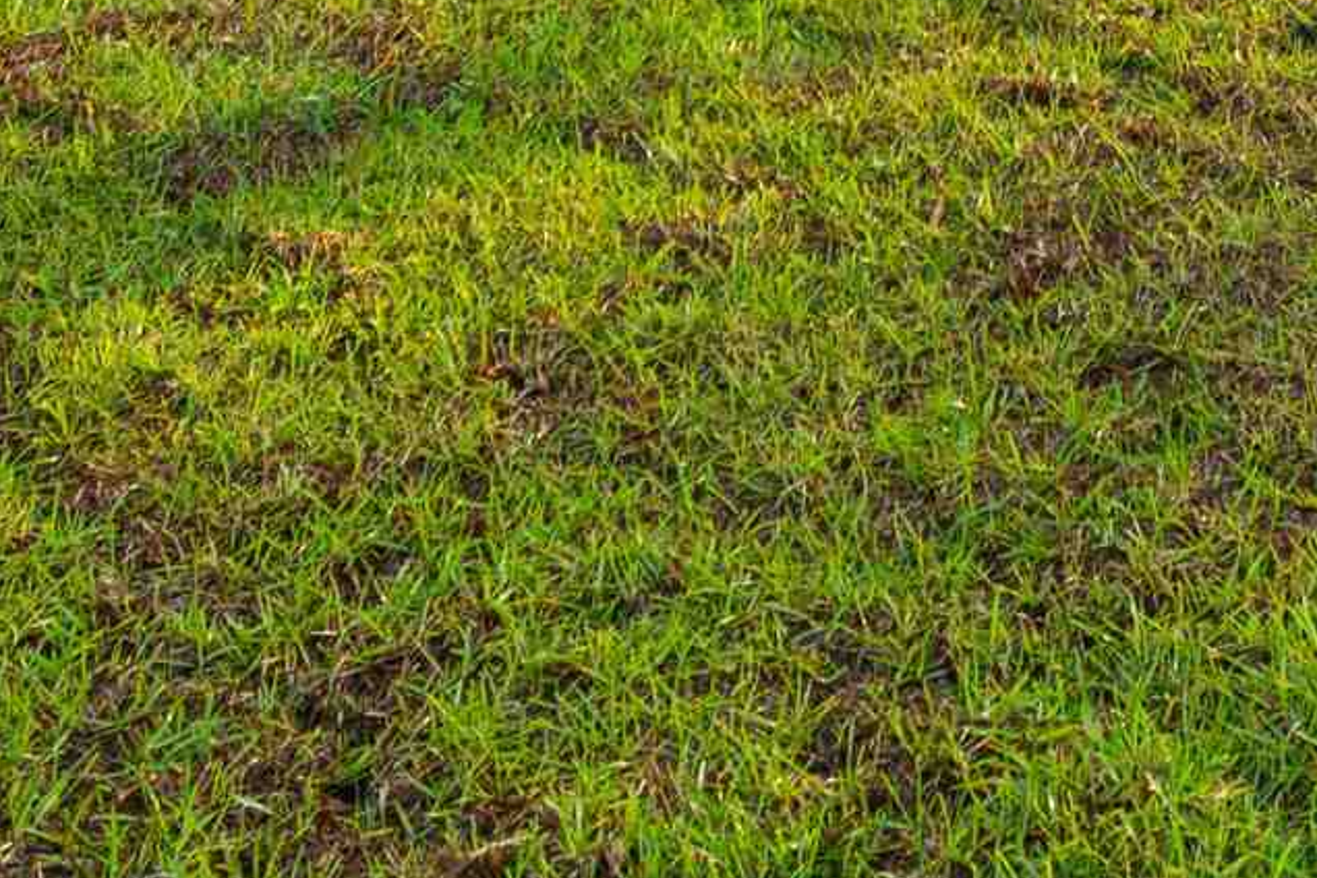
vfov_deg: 12.7
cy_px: -1126
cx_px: 1089
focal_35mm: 87
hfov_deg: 23.0
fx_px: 3183
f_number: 5
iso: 100
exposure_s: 1/100
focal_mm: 12
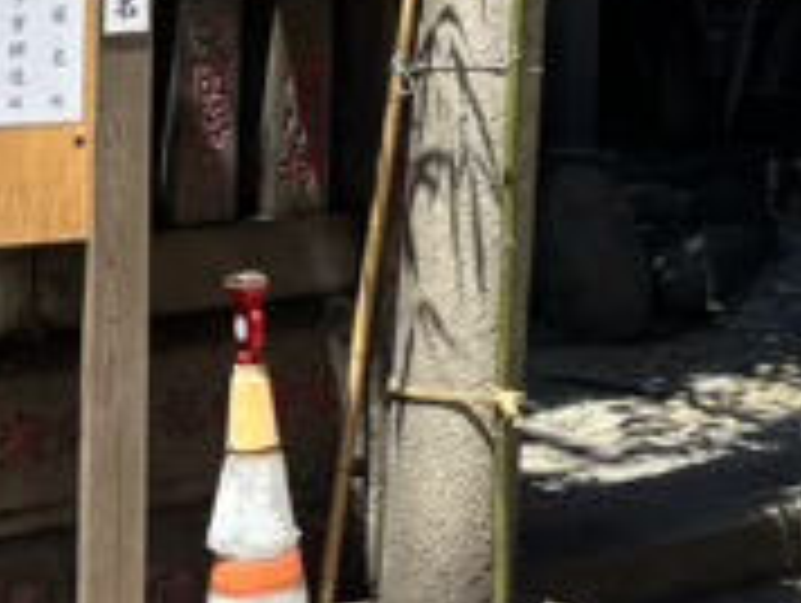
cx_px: 698
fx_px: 2363
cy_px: -470
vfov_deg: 13.2
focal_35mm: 102
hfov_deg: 19.0
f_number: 1.6
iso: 50
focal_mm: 5.96
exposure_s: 1/1344
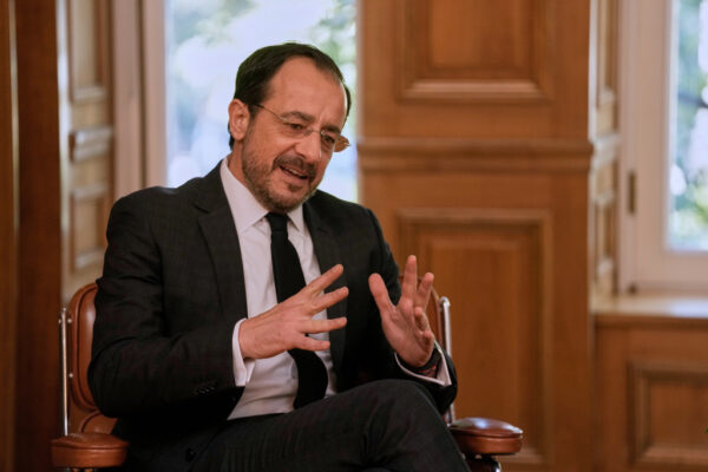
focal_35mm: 200
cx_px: 354
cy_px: 236
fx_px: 3933
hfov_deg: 10.3
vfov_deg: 6.9
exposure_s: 1/250
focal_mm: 200
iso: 1600
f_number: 3.5
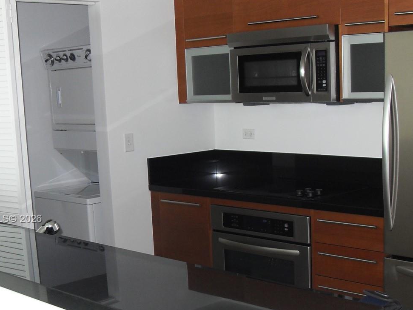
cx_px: 250
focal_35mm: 56
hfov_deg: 34.2
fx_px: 668
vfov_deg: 25.9
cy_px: 219
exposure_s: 1/45
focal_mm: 6.3
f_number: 2.8
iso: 100
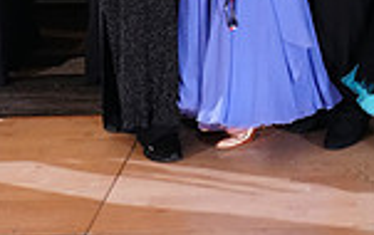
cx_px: 433
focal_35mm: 125
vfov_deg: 10.0
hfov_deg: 16.1
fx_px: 1276
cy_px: -192
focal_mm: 32
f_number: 4
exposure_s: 1/250
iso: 4000
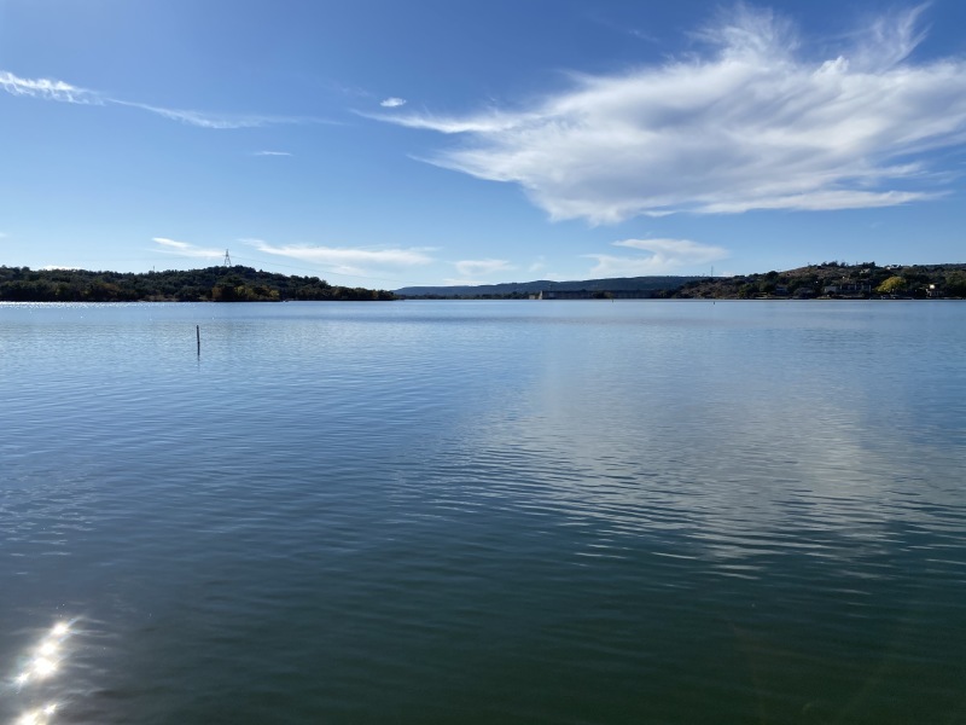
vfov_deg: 53.1
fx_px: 726
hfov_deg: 67.3
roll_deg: -0.2
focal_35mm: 26
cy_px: 362
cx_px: 483
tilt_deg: -4.6
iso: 32
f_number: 1.8
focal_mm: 4.25
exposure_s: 1/6410
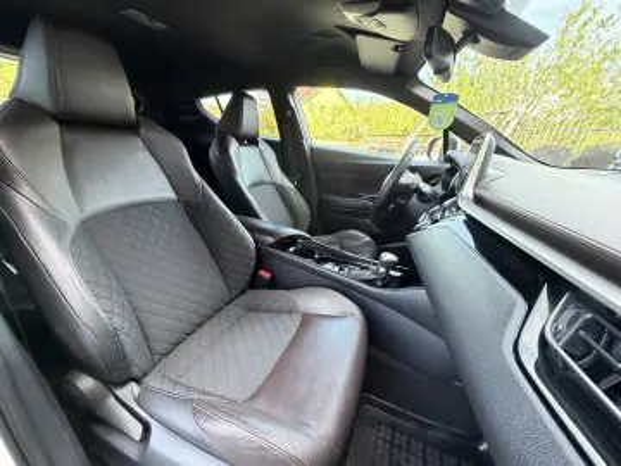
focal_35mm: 14
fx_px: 251
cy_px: 233
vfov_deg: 85.7
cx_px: 310
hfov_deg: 102.1
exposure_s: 1/60
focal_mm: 2.22
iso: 400
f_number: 2.2
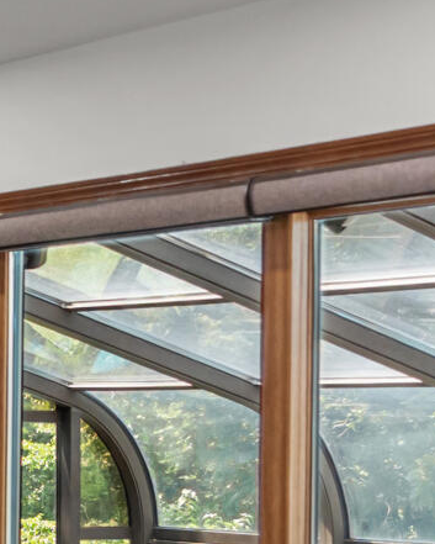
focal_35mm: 115
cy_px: 575
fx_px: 1850
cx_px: -706
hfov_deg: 10.8
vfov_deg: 16.3
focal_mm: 18
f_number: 2.8
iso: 640
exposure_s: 1/50
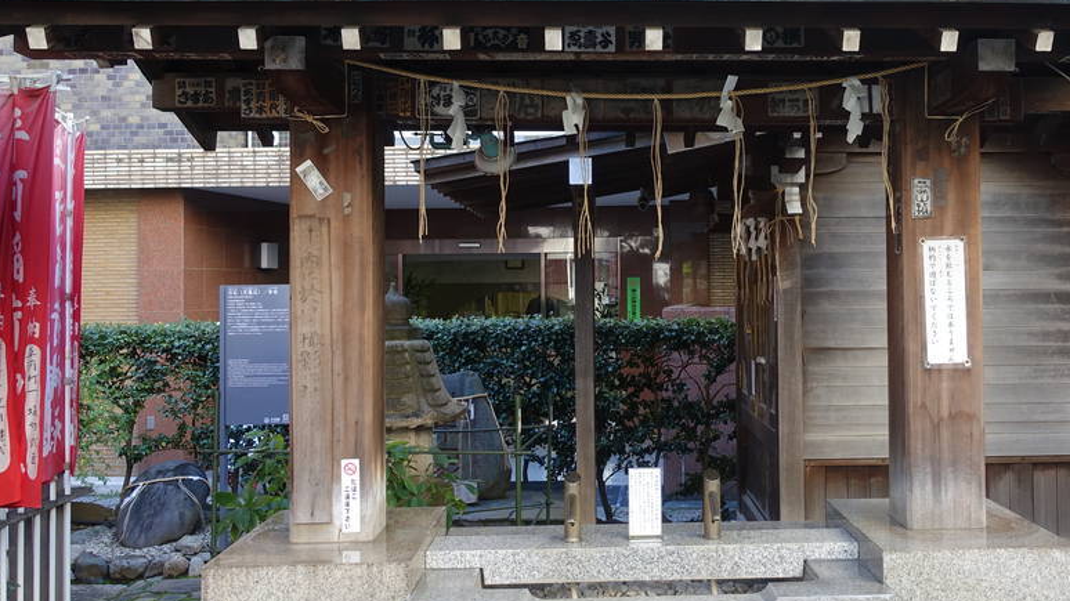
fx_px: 1106
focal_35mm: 39
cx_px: 662
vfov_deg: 30.4
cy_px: 256
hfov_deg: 51.1
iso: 125
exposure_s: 1/80
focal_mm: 8.8
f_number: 3.2
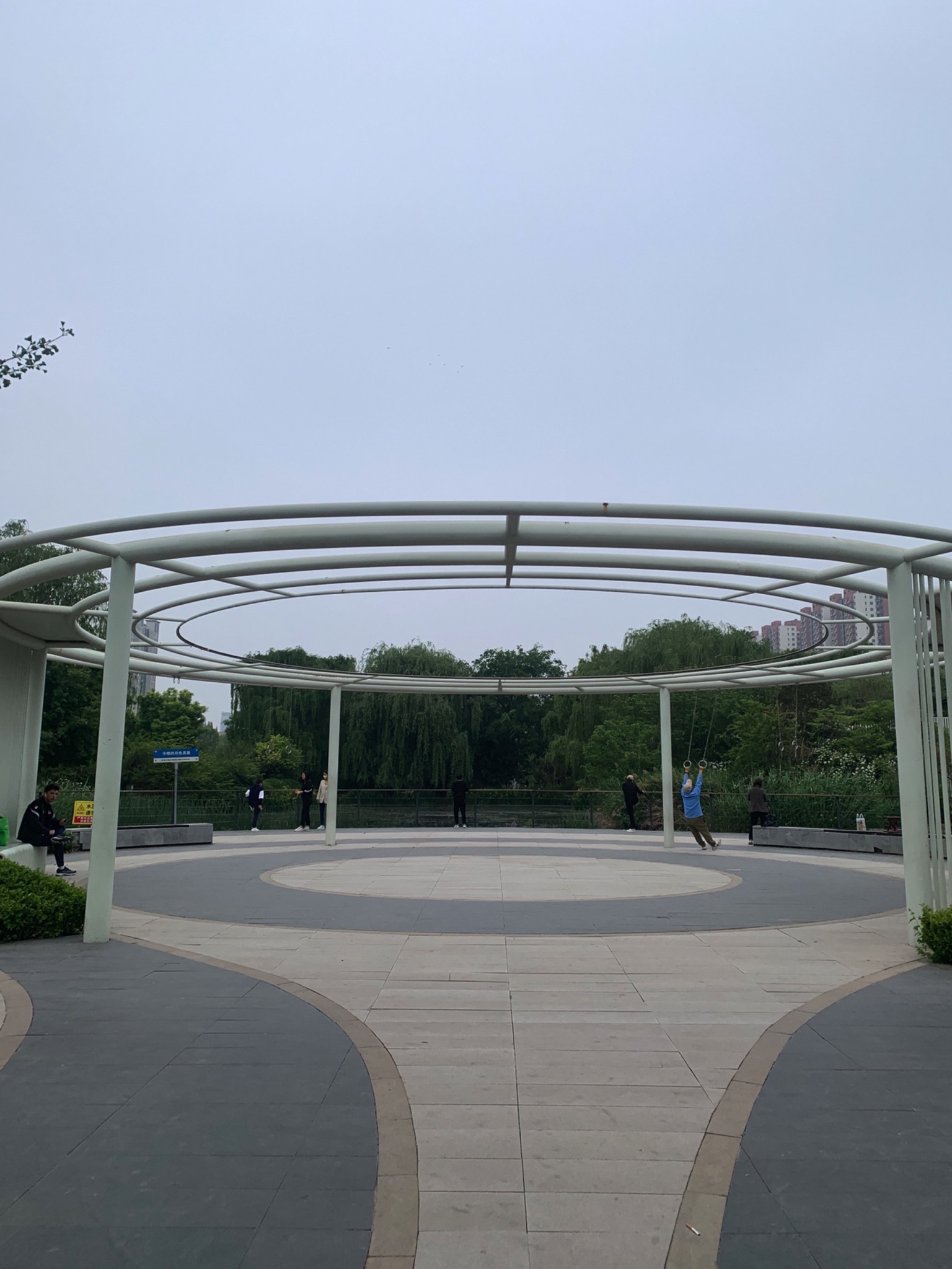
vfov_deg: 67.3
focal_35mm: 26
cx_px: 476
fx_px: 953
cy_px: 634
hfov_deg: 53.1
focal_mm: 4.25
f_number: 1.8
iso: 25
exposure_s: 1/2755
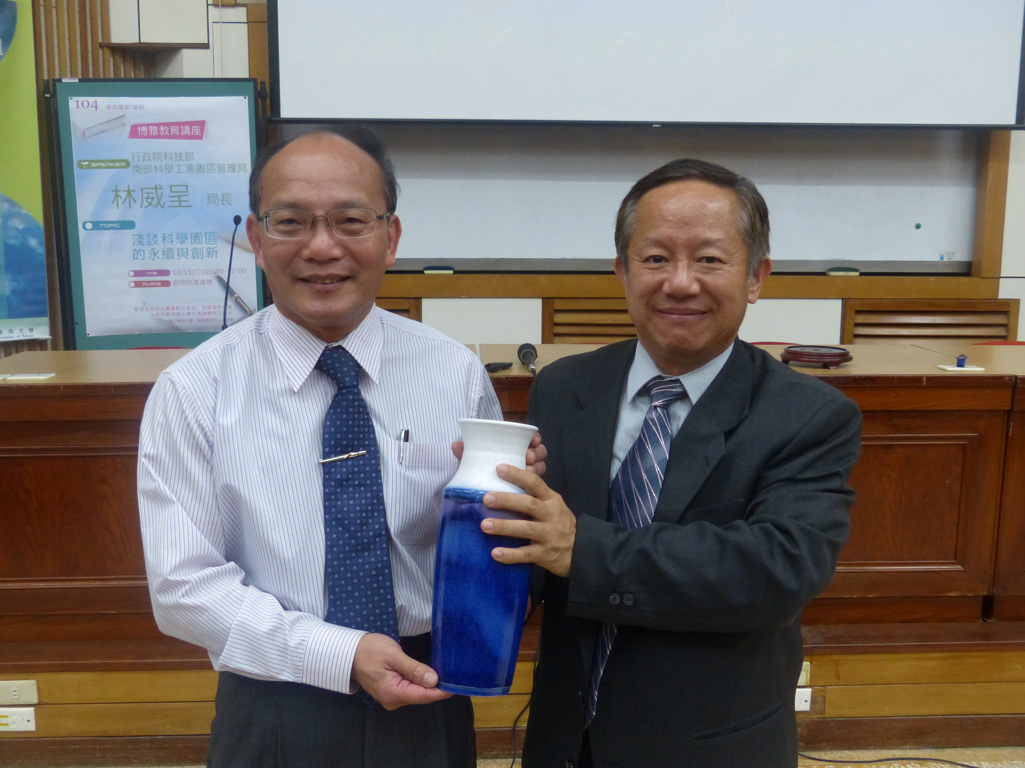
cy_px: 384
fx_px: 1007
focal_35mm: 34
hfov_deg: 54.0
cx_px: 512
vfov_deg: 41.8
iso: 400
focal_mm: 6
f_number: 2.8
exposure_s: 1/50
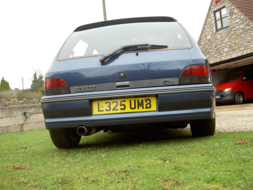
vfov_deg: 36.8
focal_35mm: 39
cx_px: 126
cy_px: 95
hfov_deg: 47.9
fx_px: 285
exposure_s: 1/80
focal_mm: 8
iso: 100
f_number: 2.8
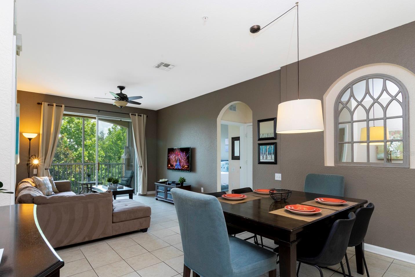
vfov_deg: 64.4
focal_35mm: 19
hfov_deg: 86.8
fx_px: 219
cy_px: 153
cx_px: 195
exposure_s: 1/10
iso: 1000
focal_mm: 17
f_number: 14
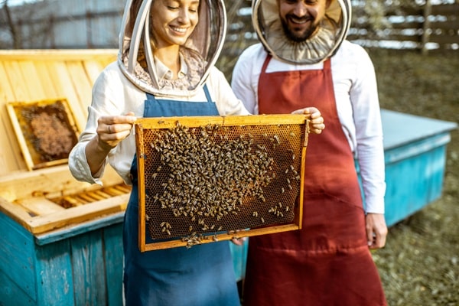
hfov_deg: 54.4
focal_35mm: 35
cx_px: 230
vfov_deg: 37.9
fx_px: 446
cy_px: 153
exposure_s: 1/800
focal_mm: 35
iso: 400
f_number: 2.2
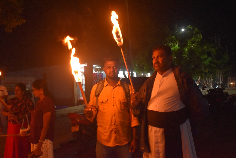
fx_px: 226
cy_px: 79
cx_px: 118
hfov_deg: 55.1
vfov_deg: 38.4
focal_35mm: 34
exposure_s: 1/60
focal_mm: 23
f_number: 3.8
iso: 1800
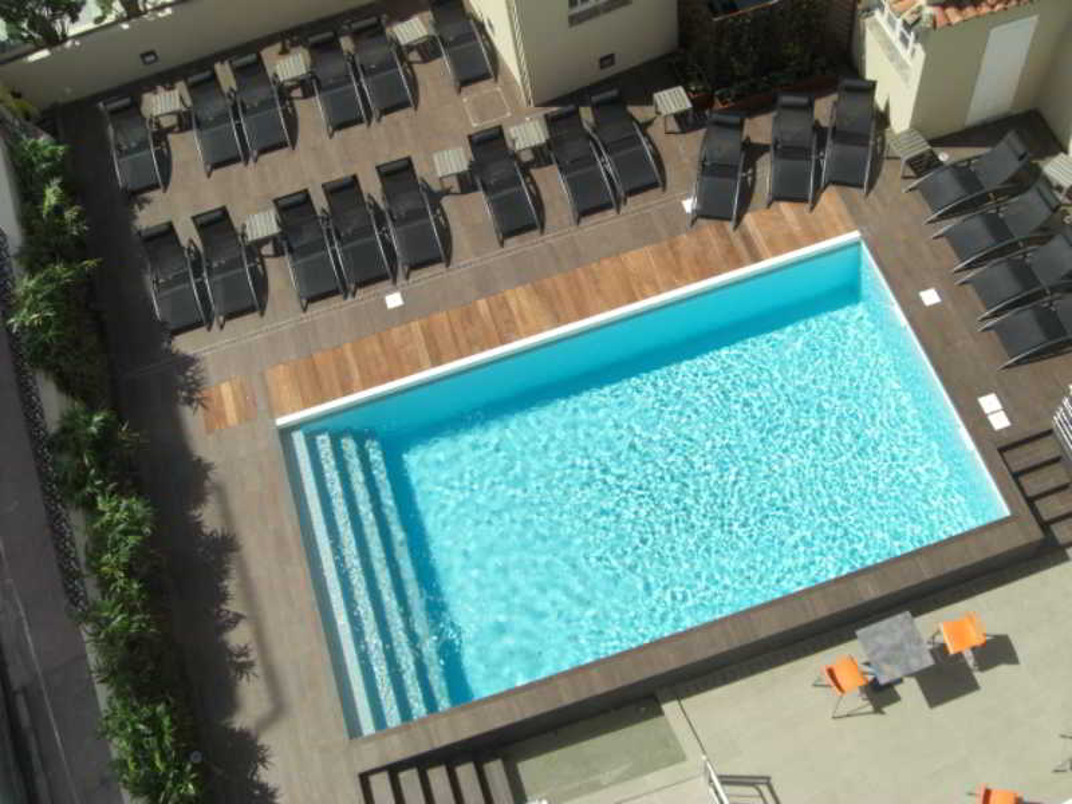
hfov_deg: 49.0
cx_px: 536
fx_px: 1177
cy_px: 402
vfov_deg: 37.7
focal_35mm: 38
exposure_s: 1/320
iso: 80
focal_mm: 7.9
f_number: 8
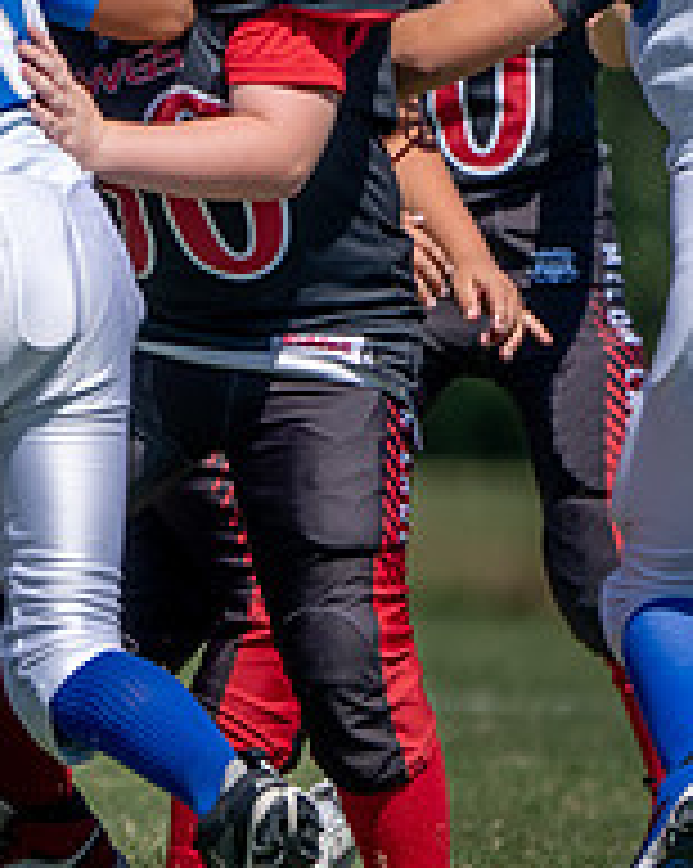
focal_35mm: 1640
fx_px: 42112
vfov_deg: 1.2
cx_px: -647
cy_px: 281
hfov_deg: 0.9
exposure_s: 1/1250
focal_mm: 400
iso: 160
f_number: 5.6
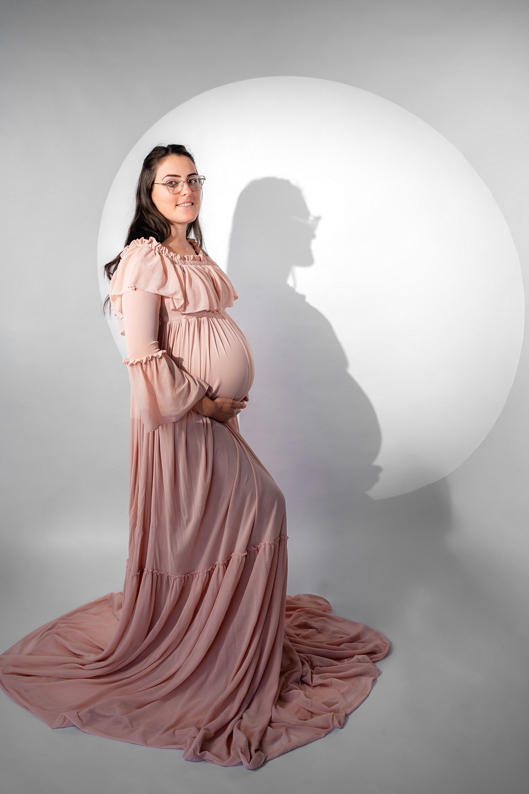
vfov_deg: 53.1
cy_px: 400
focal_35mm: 36
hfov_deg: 36.9
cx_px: 265
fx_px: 793
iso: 200
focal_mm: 35
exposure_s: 1/250
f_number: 2.8
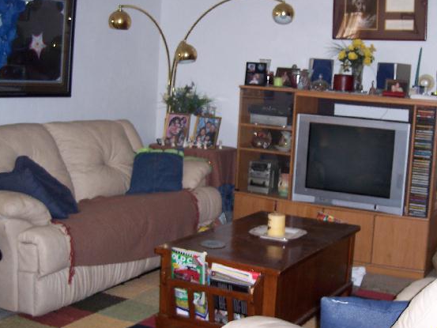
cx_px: 273
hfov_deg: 34.7
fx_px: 694
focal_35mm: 55
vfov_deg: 26.6
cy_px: 158
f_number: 2.8
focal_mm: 8
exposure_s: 1/30
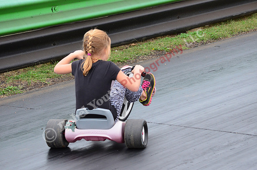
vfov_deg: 10.1
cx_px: 128
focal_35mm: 135
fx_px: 962
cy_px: 85
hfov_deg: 15.2
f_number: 7.1
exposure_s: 1/800
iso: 1000
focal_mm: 90
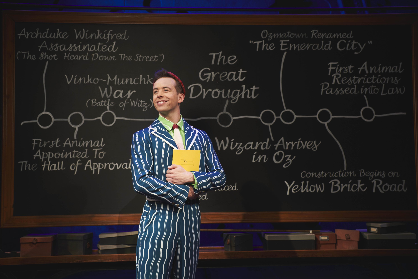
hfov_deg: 48.5
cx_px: 209
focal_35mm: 40
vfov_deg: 33.4
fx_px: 464
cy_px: 140
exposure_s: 1/200
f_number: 3.5
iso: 400
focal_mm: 40
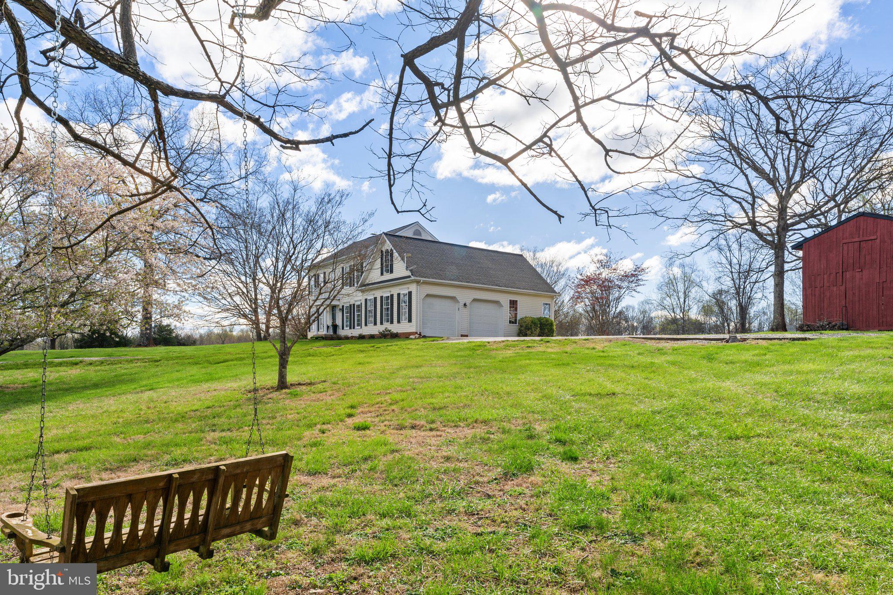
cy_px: 298
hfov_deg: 73.7
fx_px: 595
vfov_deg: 53.1
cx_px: 446
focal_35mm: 24
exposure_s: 1/200
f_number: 13
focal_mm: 24
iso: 200
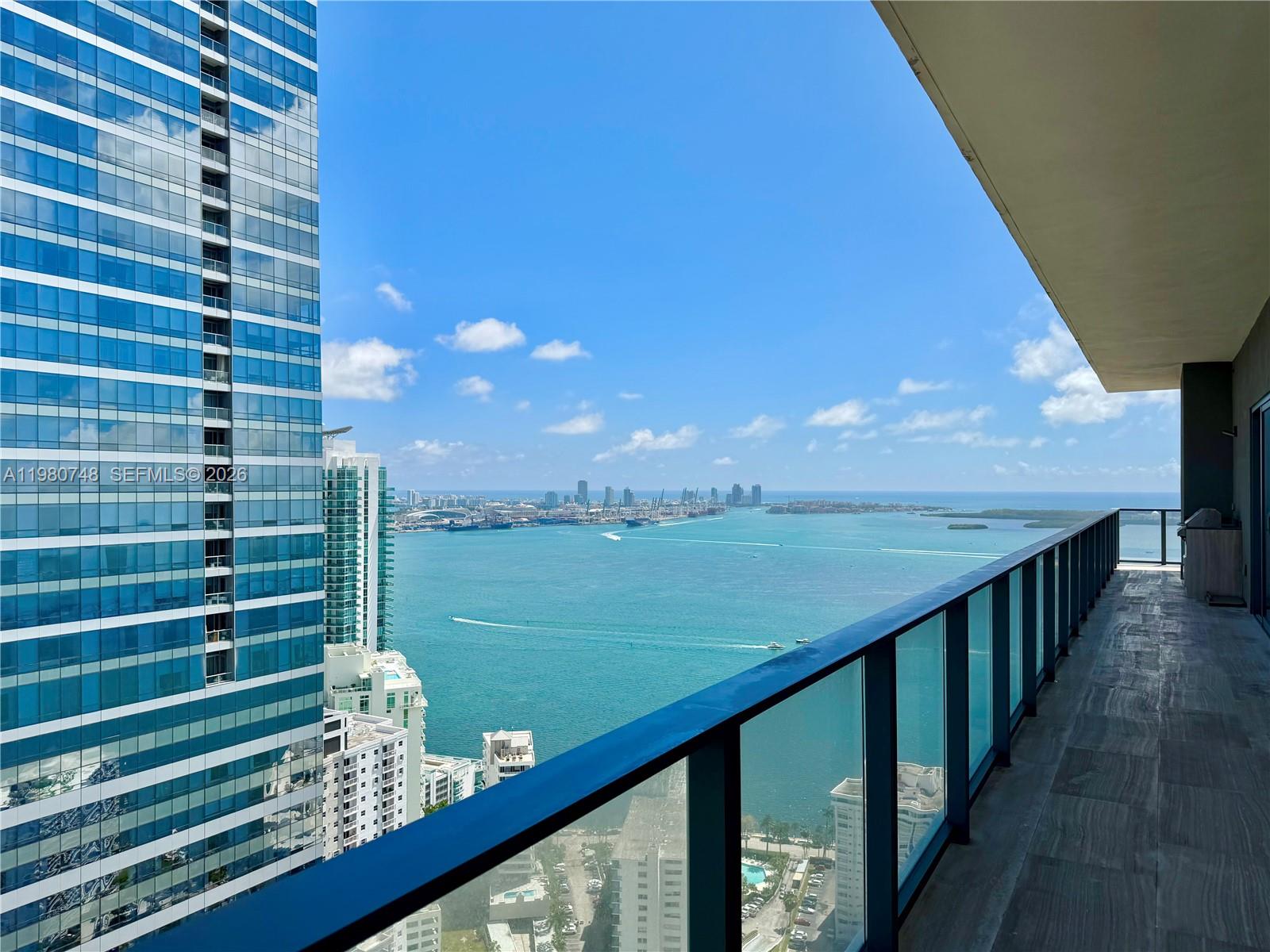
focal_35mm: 24
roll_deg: +0.0
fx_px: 881
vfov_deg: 56.8
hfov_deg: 71.6
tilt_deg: -0.5
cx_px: 635
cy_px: 476
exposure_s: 1/7353
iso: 80
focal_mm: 6.76
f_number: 1.78
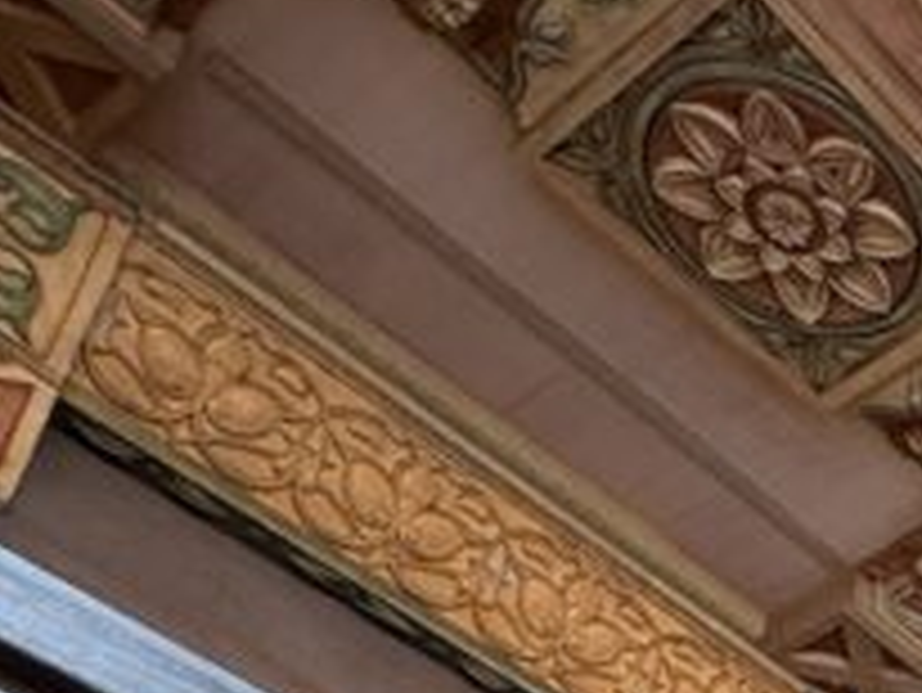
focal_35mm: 70
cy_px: 1548
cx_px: 1651
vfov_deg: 15.1
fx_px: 1866
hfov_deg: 20.2
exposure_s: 1/99
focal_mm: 2.22
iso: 250
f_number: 2.2
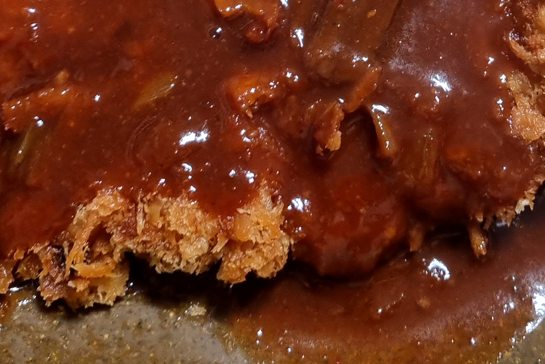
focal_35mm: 78
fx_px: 1181
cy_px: -222
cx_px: 403
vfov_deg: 15.7
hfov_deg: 25.7
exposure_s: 1/60
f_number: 1.8
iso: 200
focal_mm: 5.4
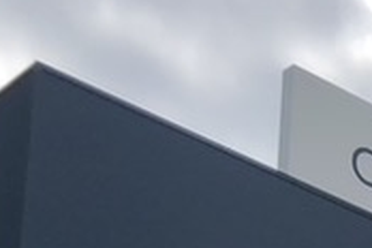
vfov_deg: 7.3
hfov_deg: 11.2
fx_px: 1767
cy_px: 691
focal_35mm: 171
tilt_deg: +13.5
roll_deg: +2.3
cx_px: 661
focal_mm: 4
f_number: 1.8
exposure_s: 1/4367
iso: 25
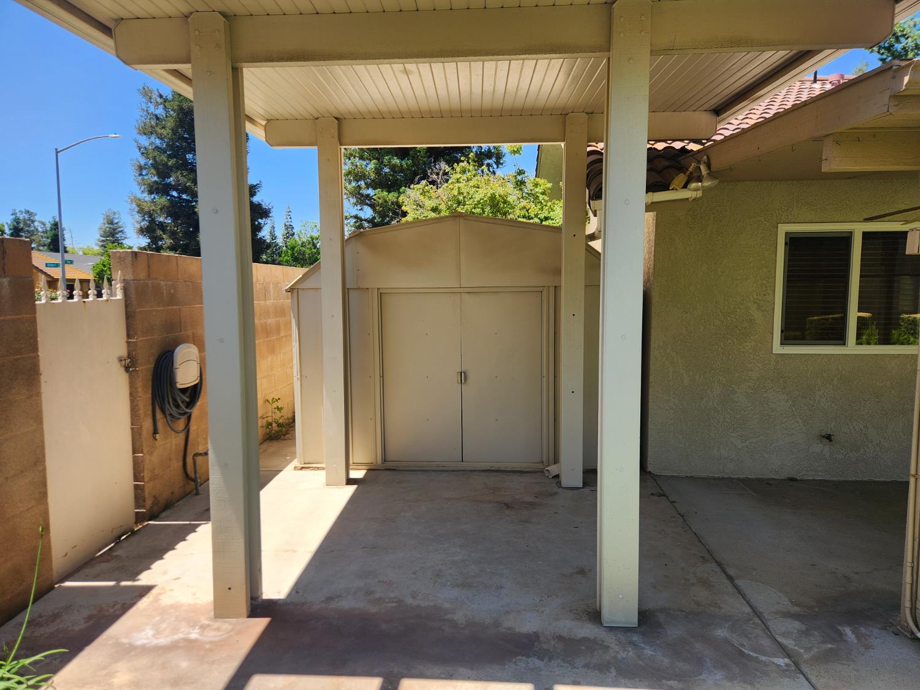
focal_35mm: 23
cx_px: 460
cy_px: 345
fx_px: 611
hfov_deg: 73.9
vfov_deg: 58.9
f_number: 1.8
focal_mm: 5.4
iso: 20
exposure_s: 1/779
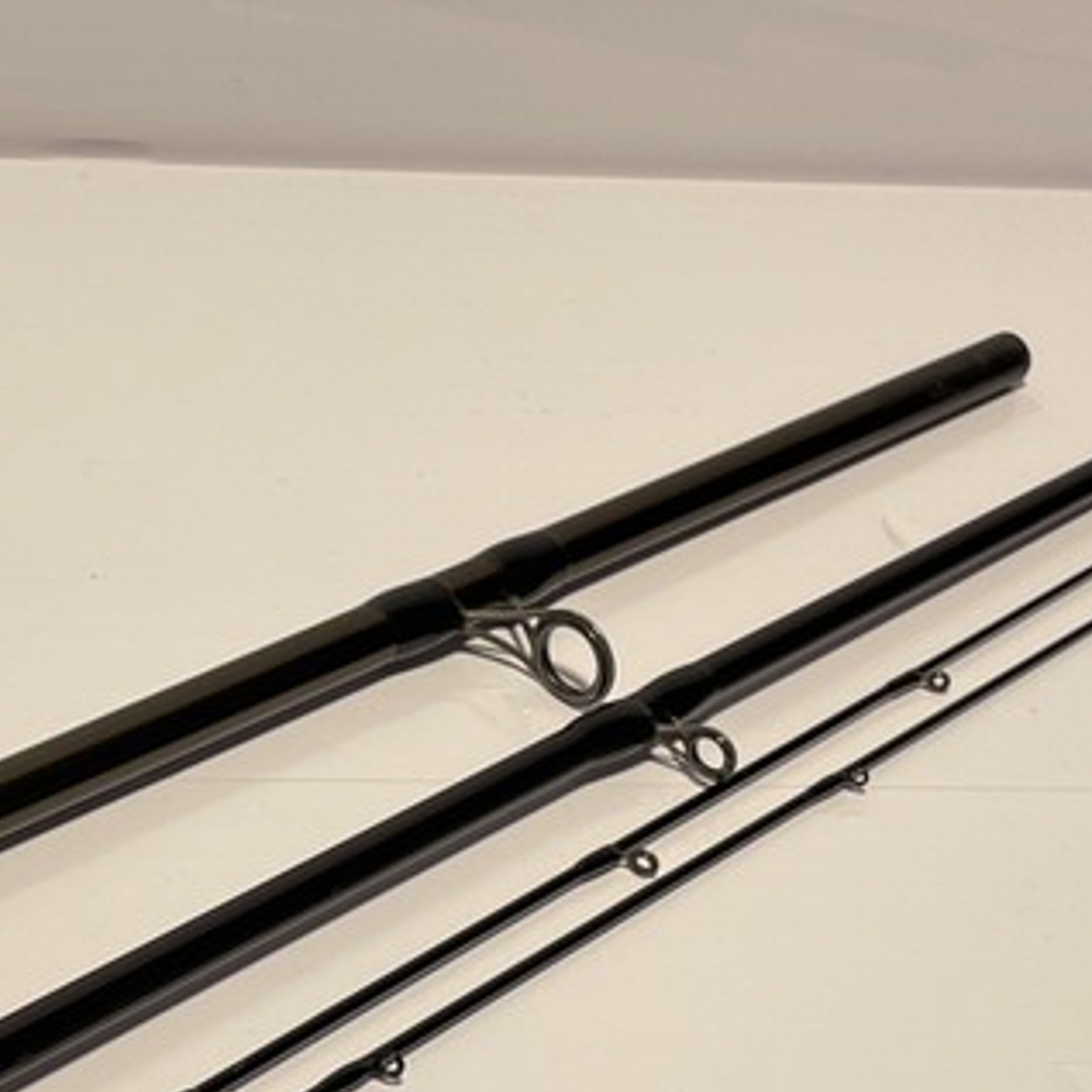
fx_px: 3105
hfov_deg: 19.3
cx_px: -28
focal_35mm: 87
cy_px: 558
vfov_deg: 19.9
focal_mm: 4.2
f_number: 1.6
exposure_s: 1/287
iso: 32
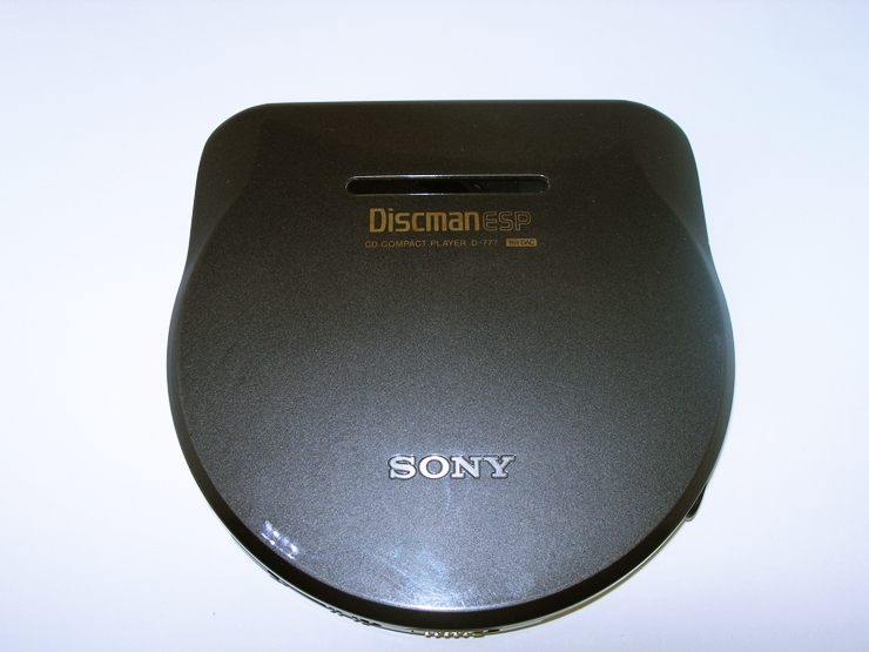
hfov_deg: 49.0
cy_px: 326
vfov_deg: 37.7
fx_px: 954
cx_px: 434
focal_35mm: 38
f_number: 4.8
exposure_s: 1/60.1
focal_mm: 7.8
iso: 50
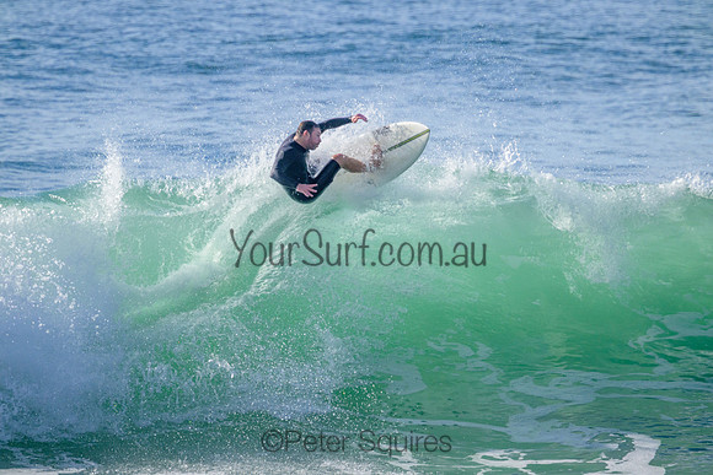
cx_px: 356
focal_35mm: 800
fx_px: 15847
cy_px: 238
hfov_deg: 2.6
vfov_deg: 1.7
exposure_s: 1/2000
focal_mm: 800
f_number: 11
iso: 900
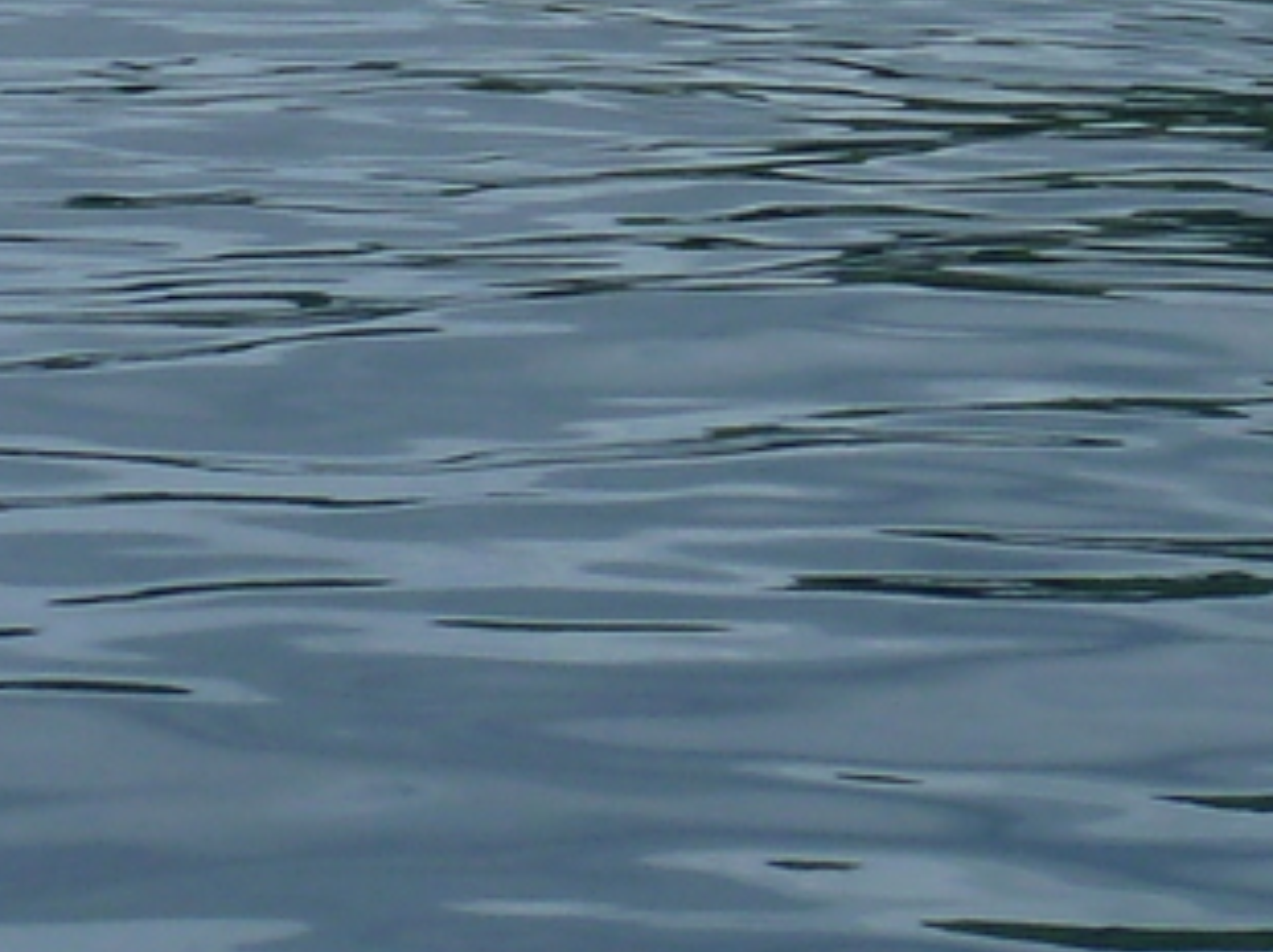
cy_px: -570
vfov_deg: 7.6
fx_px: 7019
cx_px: 2222
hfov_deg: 9.9
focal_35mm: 191
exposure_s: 1/400
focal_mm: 6.1
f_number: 5.6
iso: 80
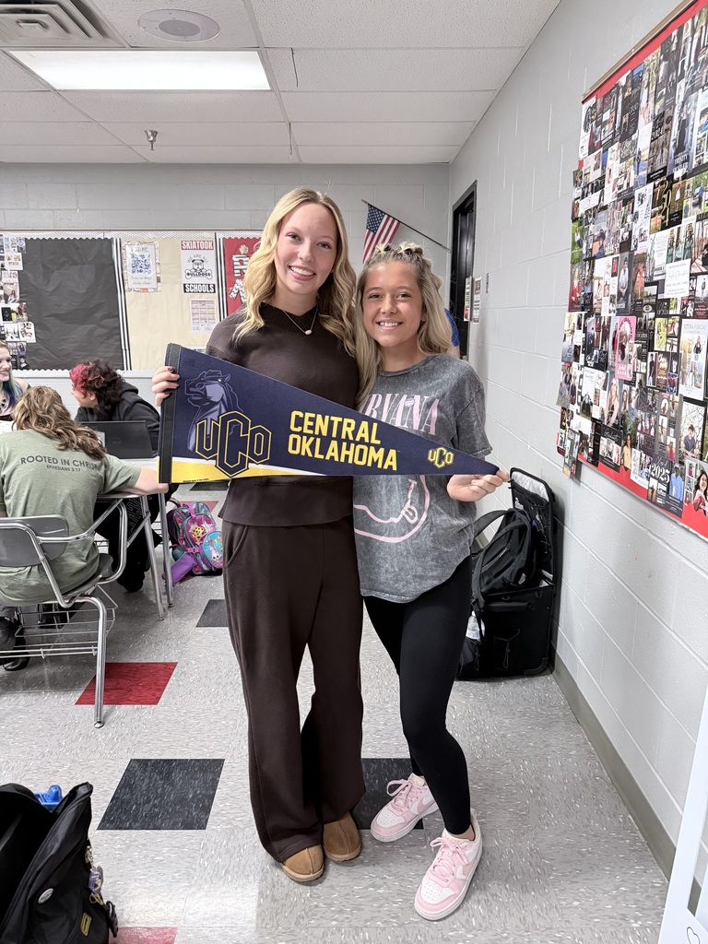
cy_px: 472
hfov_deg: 56.8
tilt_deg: -12.5
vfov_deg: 71.6
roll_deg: -0.6
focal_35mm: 24
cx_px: 354
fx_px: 654
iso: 500
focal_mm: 6.76
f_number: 1.78
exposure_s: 1/60
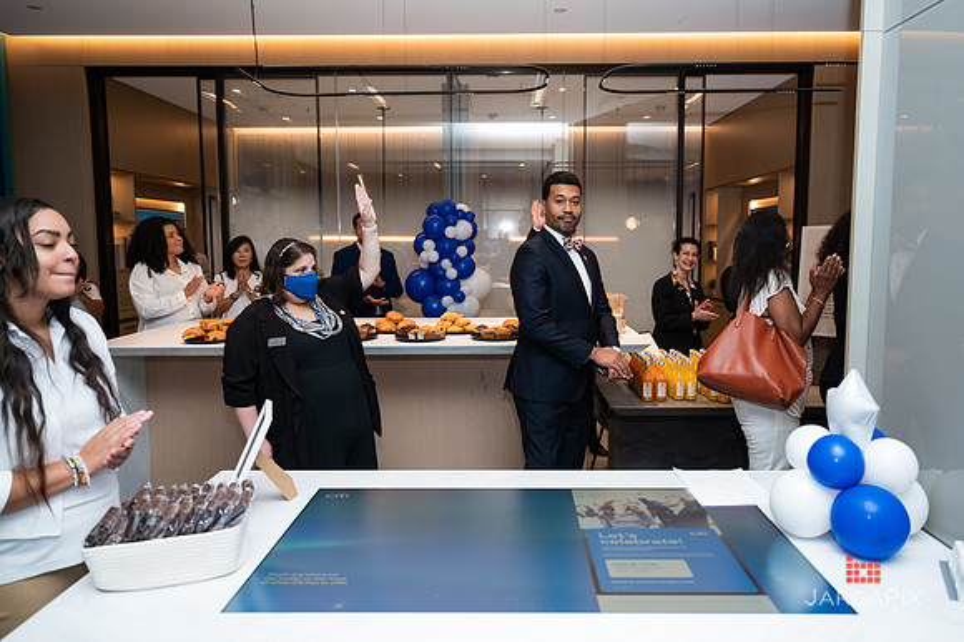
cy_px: 306
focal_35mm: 26
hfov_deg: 70.4
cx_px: 505
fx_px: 683
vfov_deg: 50.3
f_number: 3.2
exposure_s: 1/160
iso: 400
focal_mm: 24
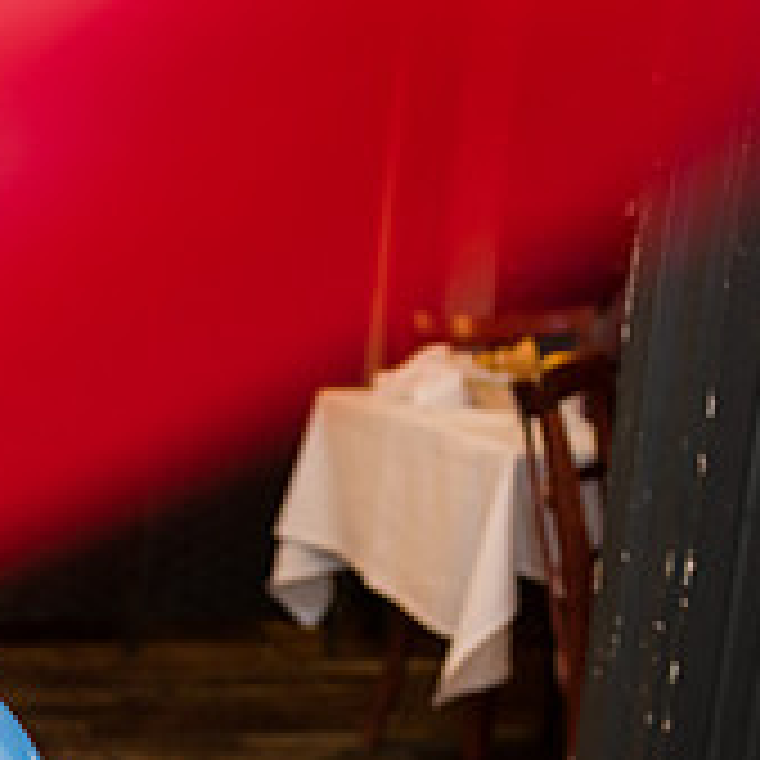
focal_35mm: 70
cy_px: 726
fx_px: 1739
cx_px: -166
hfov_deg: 22.6
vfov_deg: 23.8
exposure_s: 1/125
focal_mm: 24
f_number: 3.2
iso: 1000
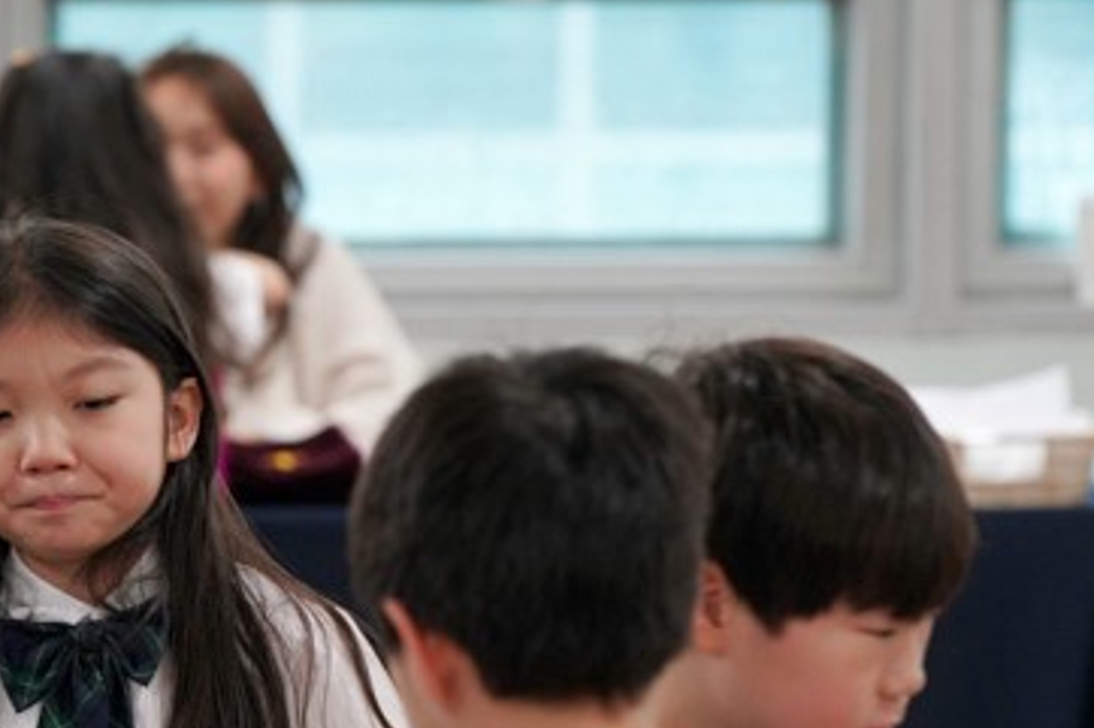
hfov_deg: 7.3
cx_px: 260
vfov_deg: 4.9
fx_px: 8535
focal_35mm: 281
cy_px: 544
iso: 1600
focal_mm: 113
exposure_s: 1/160
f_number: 4
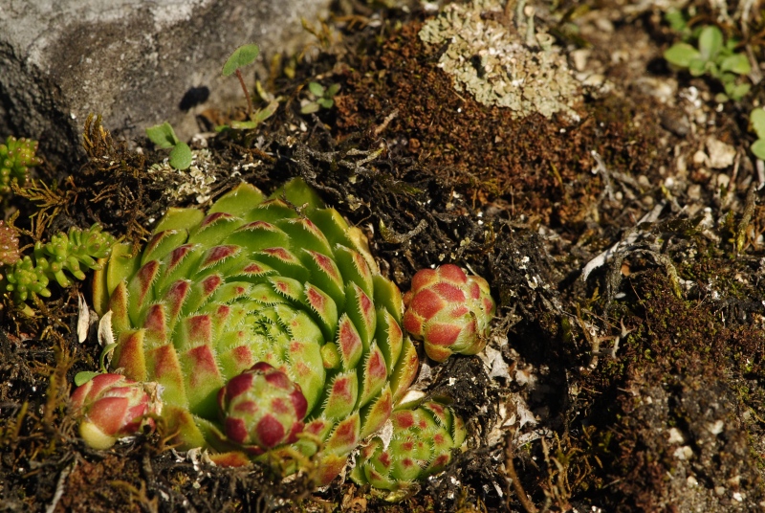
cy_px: 256
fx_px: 2713
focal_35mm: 128
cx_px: 382
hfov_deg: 16.0
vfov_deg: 10.8
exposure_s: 1/250
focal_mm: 85
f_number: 13
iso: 200
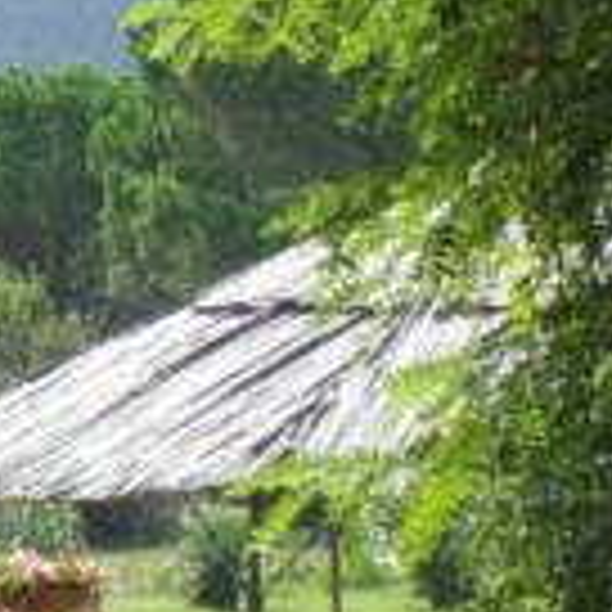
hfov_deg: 5.5
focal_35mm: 315
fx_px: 6301
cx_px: -320
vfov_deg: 5.6
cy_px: 315
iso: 160
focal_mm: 18
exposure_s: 1/320
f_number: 4.8
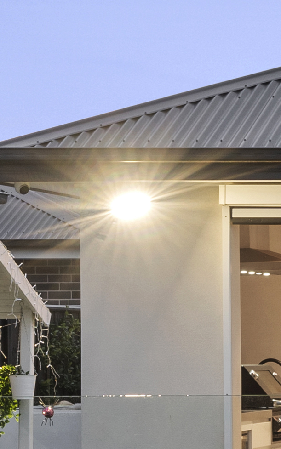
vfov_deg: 9.6
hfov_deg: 5.6
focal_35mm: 219
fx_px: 2682
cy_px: 348
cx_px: 897
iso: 320
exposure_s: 1.6
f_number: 11
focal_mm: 35
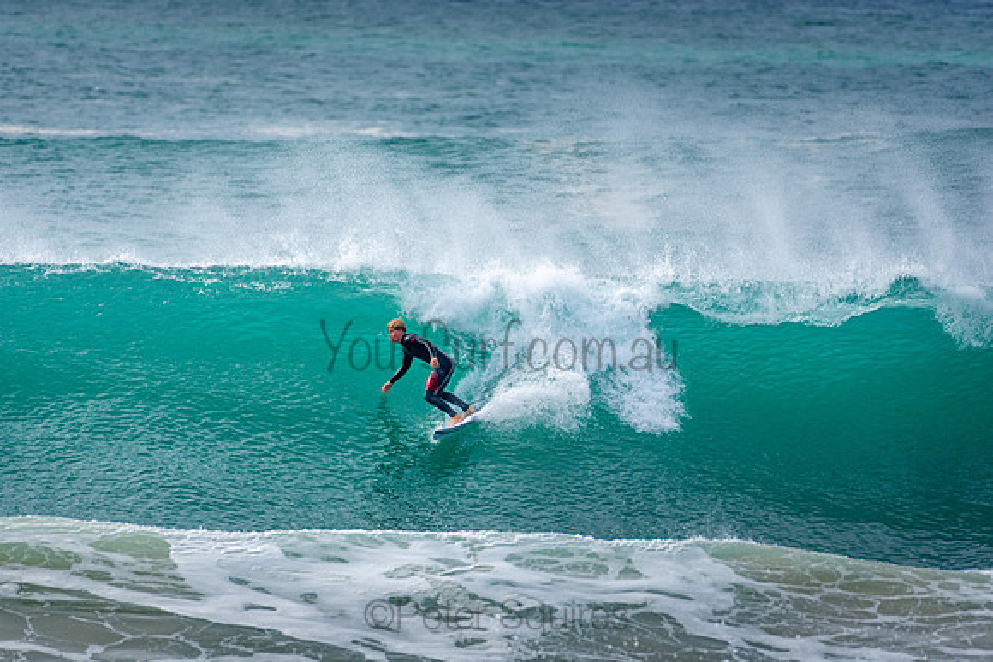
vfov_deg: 1.8
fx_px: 20691
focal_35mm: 750
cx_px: 496
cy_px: 331
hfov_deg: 2.7
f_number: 5.6
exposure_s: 1/640
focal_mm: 500
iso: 125
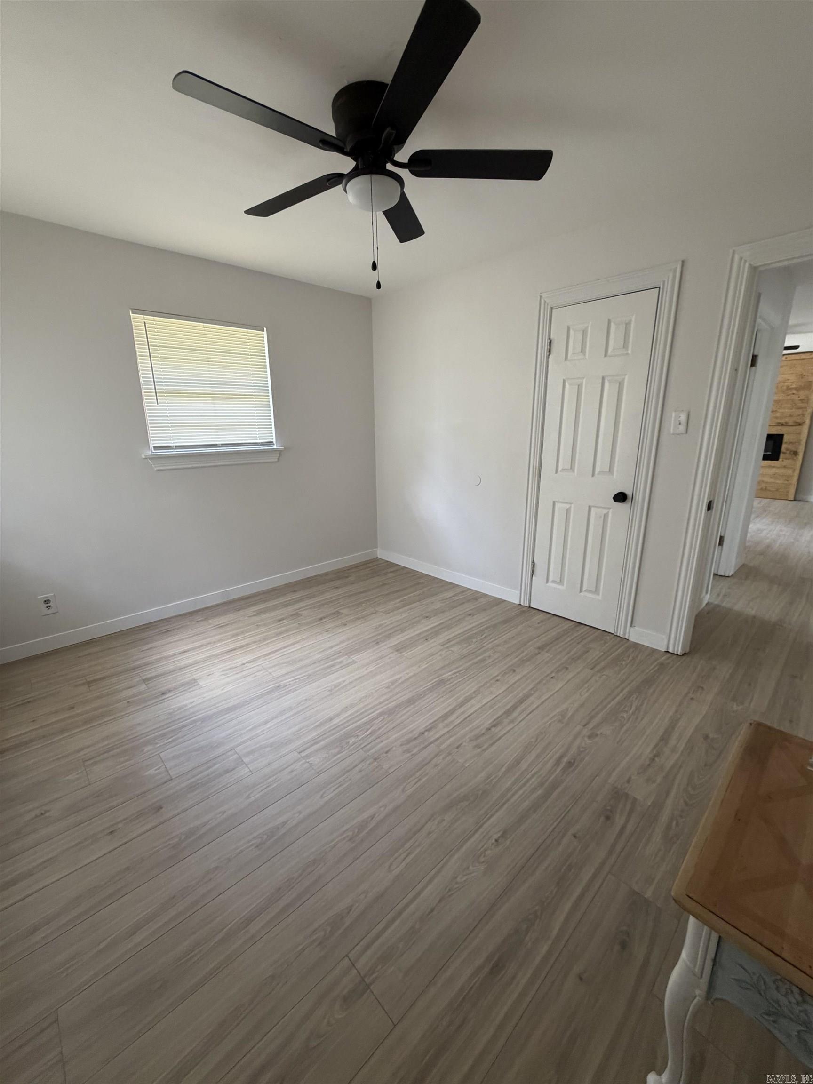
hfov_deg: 85.7
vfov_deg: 102.1
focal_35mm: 14
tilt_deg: -14.1
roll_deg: +1.2
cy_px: 542
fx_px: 438
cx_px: 406
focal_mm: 2.22
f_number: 2.2
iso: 320
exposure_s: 1/91
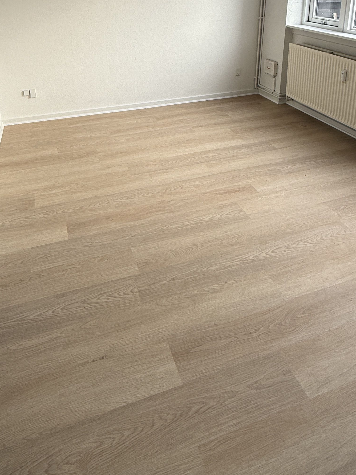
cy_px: 84
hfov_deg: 49.7
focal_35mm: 28
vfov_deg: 57.9
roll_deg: +0.1
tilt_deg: -15.7
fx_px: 384
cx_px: 162
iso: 50
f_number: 2.2
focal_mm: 2.22
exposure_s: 1/274
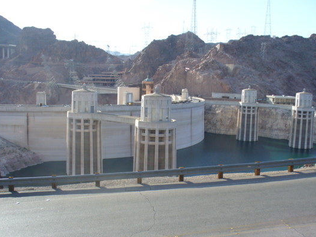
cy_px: 132
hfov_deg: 44.7
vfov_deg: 34.3
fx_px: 383
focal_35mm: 42
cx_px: 176
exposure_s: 1/200
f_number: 5.6
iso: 80
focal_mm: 6.1
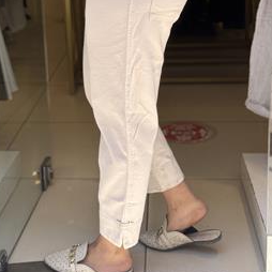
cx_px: 120
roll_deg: +0.4
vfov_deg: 24.7
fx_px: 613
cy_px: 63
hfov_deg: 25.0
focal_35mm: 69
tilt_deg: -14.2
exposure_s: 1/1307
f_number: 1.78
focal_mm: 6.76
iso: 80
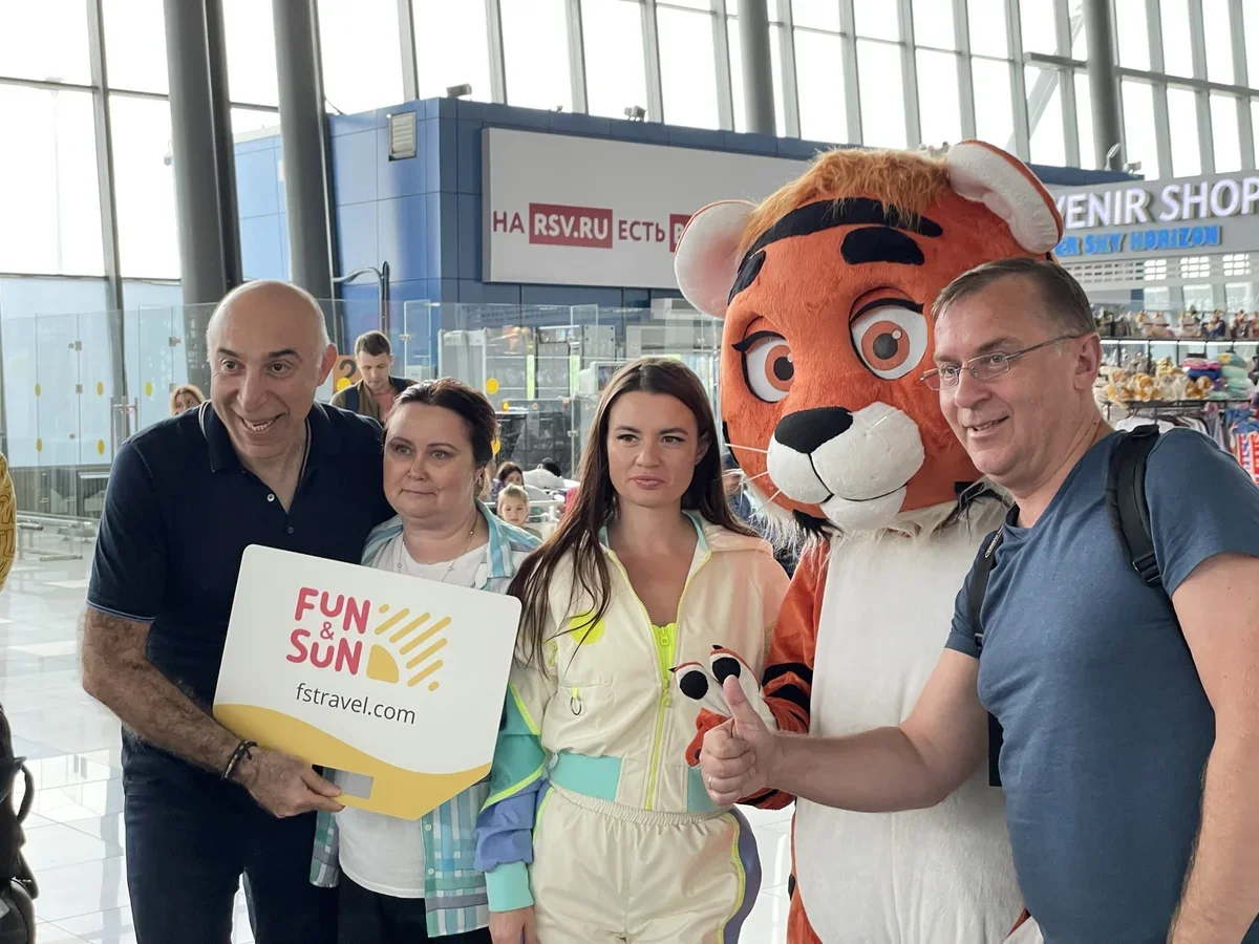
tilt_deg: +0.2
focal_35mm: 52
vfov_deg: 28.0
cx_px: 630
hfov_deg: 36.8
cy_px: 472
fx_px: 1891
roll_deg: -0.4
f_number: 2
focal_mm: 6
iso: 125
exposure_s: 1/99
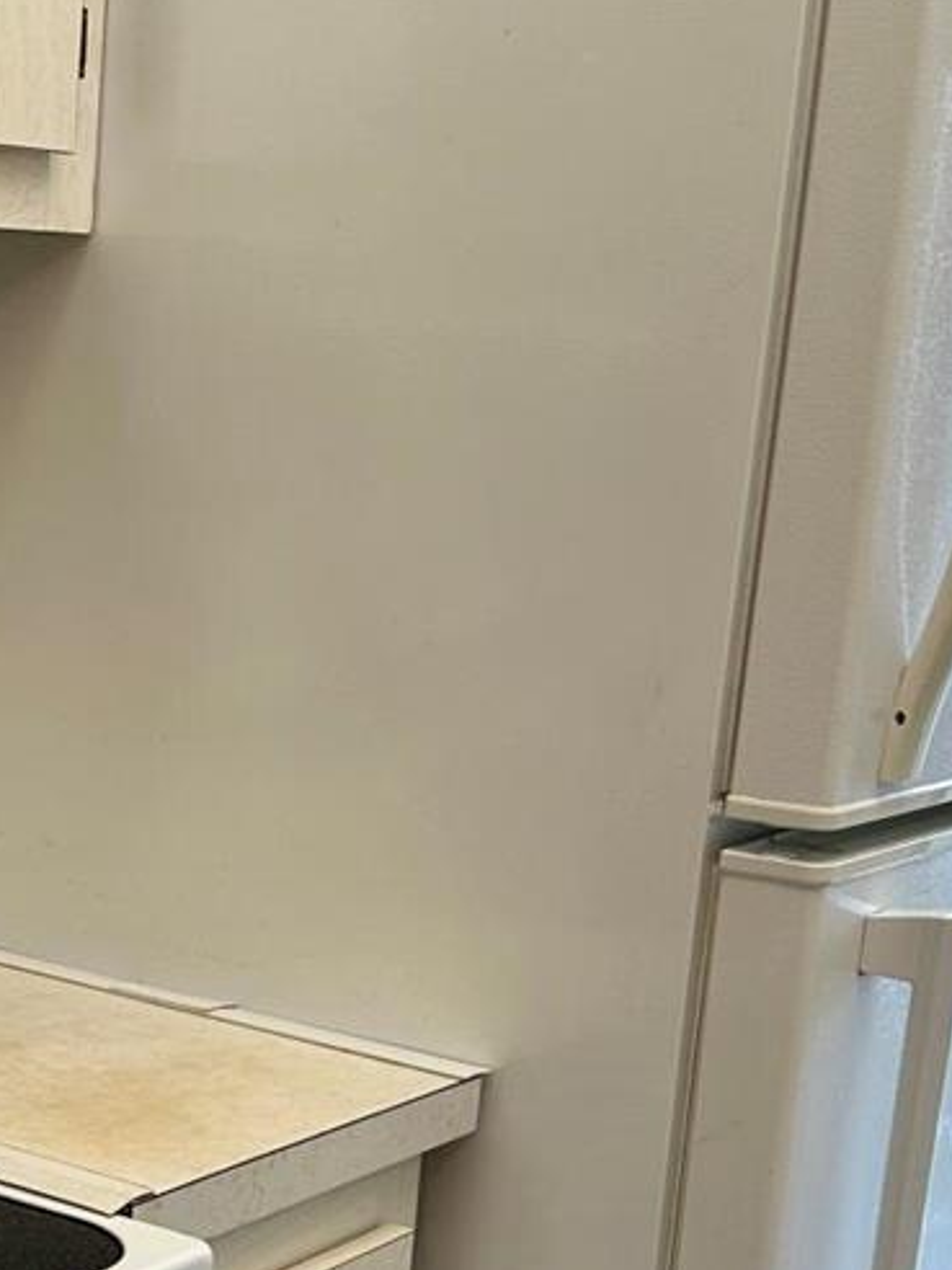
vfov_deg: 25.3
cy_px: 1100
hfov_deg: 19.2
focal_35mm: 75
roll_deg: -3.2
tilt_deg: -16.6
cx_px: 67
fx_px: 2750
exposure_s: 1/120
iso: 100
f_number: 1.78
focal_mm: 6.86
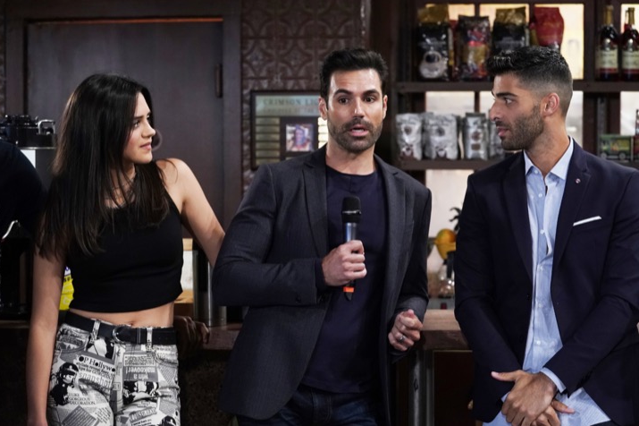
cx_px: 322
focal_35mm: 97
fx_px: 1721
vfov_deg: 14.1
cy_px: 210
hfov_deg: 21.0
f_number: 5
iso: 4000
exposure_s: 1/160
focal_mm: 95
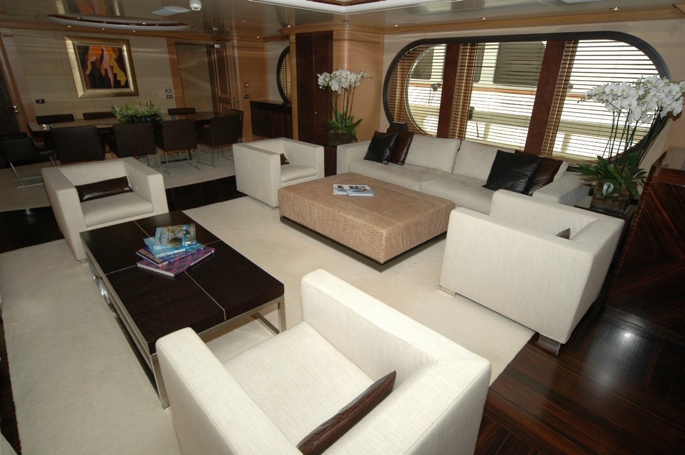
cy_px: 228
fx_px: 342
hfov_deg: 90.1
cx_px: 342
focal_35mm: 18
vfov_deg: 67.2
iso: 200
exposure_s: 1/60
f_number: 4.5
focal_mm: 12
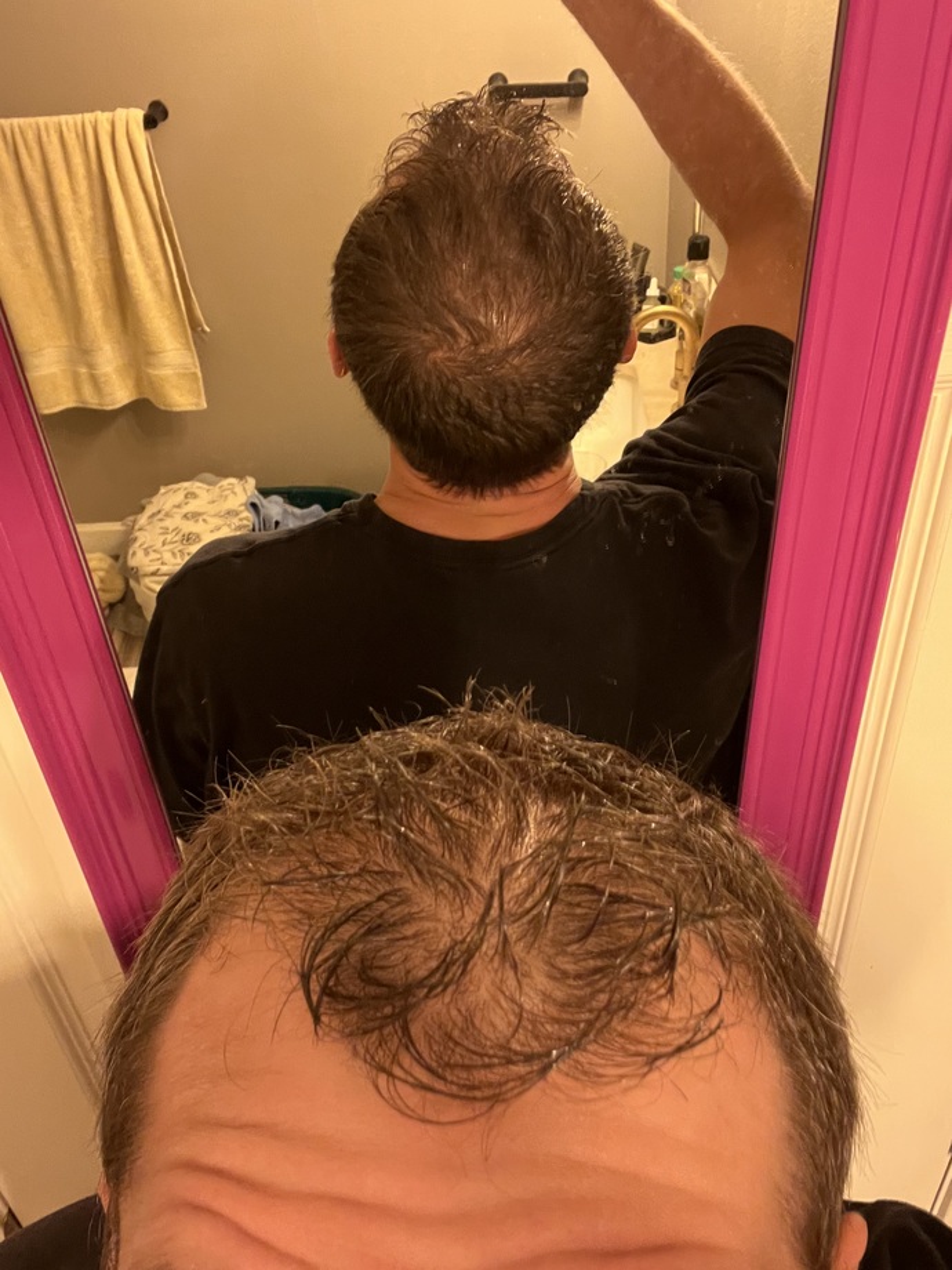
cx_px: 476
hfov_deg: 46.8
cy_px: 635
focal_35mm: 30
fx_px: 1100
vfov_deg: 60.0
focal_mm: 2.71
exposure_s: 1/30
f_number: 2.2
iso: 500
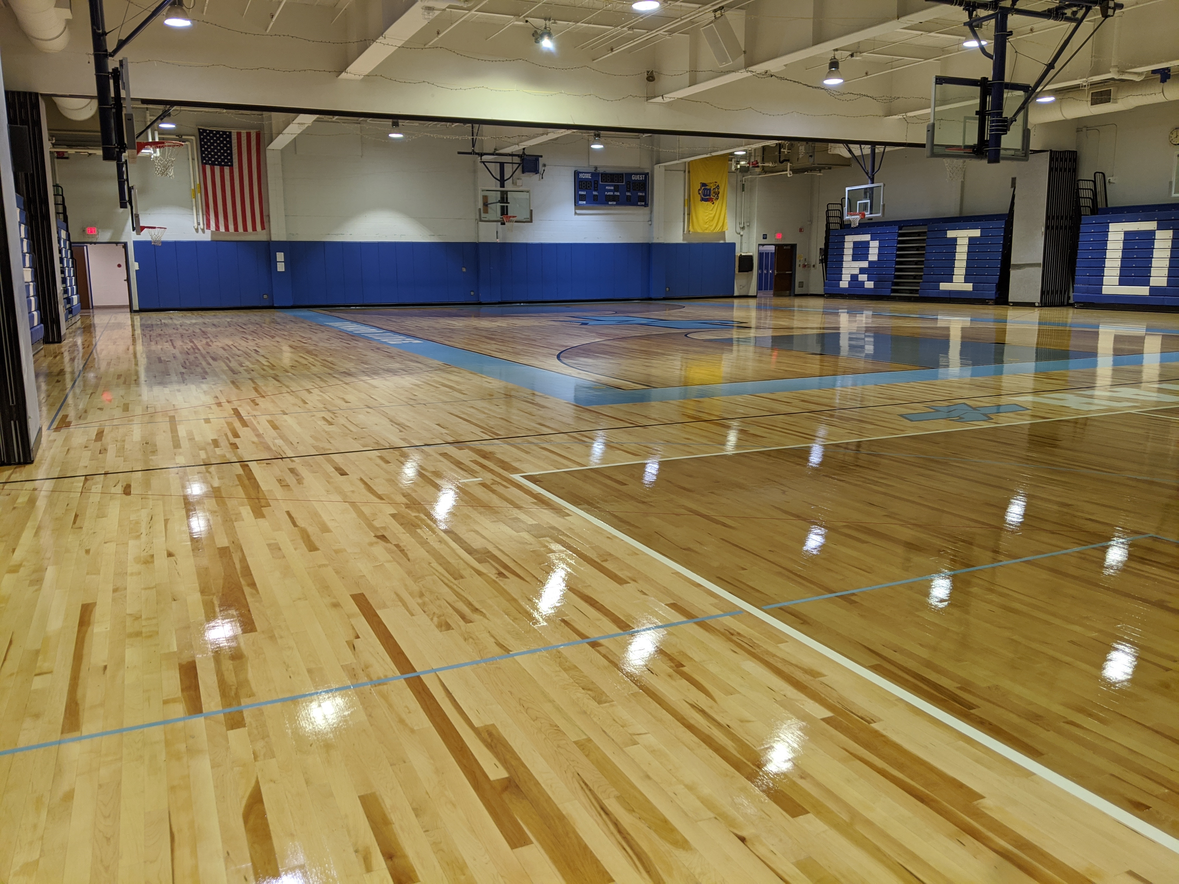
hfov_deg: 65.3
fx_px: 920
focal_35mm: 27
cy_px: 442
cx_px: 590
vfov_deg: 51.4
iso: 67
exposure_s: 1/43.1
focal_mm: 4.44
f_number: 1.8
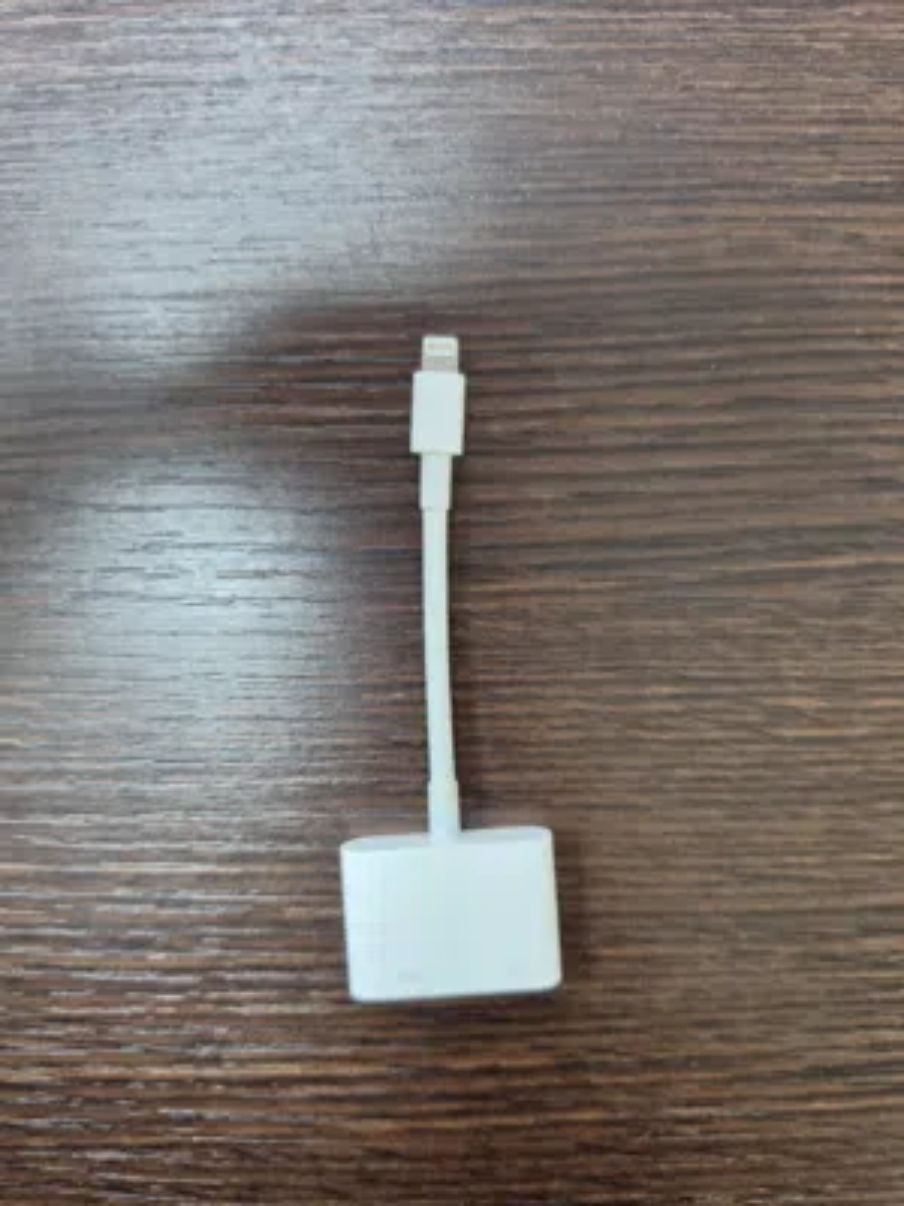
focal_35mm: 23
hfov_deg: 58.9
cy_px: 603
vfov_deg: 73.9
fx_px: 801
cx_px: 452
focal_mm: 6.5
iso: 125
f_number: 1.4
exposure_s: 1/100
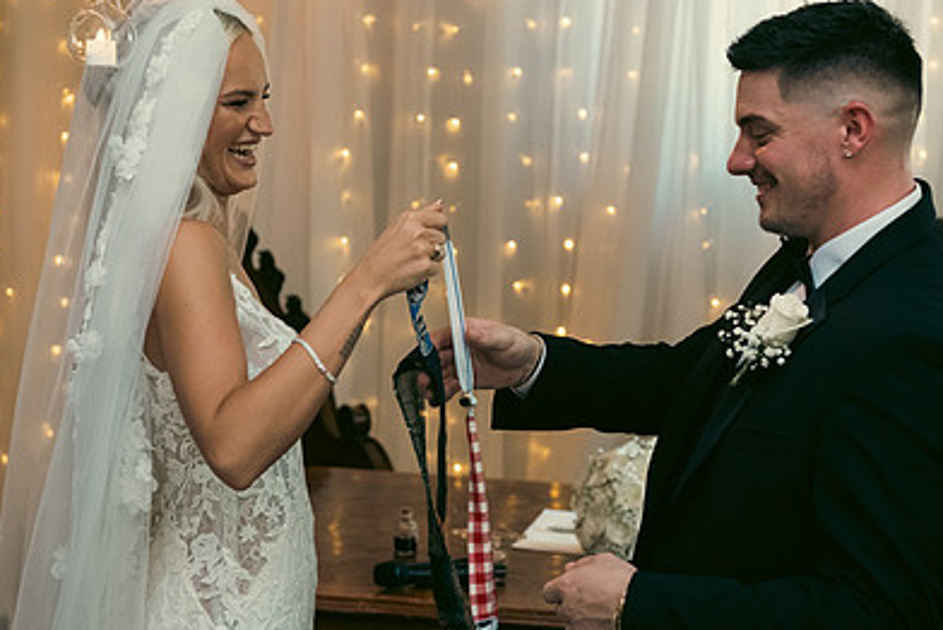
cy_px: 258
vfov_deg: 19.2
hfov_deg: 28.4
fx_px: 1861
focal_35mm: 71
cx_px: 472
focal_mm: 48
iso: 1250
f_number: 3.5
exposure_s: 1/160
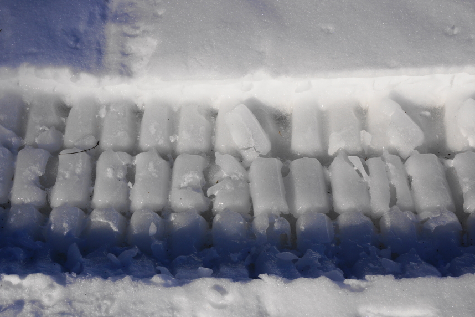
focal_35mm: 79
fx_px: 1037
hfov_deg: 25.8
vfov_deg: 17.4
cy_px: 178
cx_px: 202
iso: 100
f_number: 13
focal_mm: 45
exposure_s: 1/125
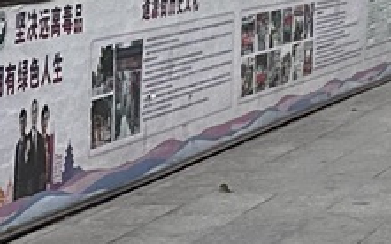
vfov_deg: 5.6
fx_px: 2450
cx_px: 918
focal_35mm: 230
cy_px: -173
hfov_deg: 8.4
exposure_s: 1/773
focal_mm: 6.86
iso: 80
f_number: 1.78
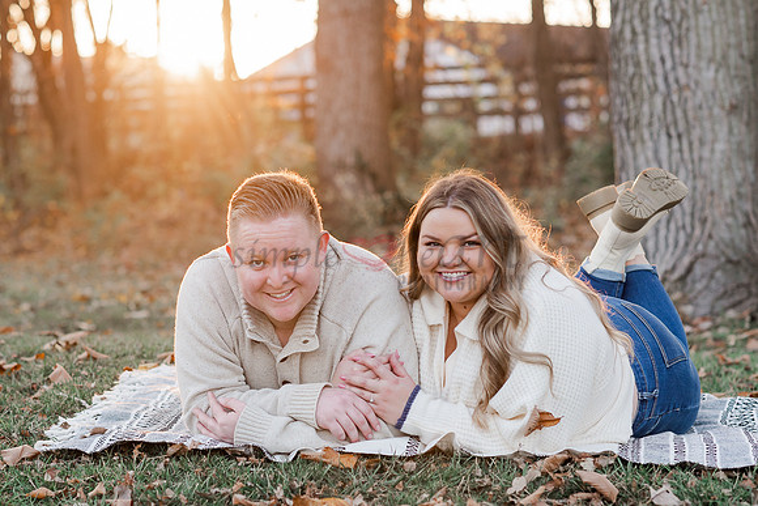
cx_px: 333
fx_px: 2153
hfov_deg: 20.0
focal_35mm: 102
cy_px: 253
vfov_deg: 13.4
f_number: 3.5
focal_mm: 85
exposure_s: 1/320
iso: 400
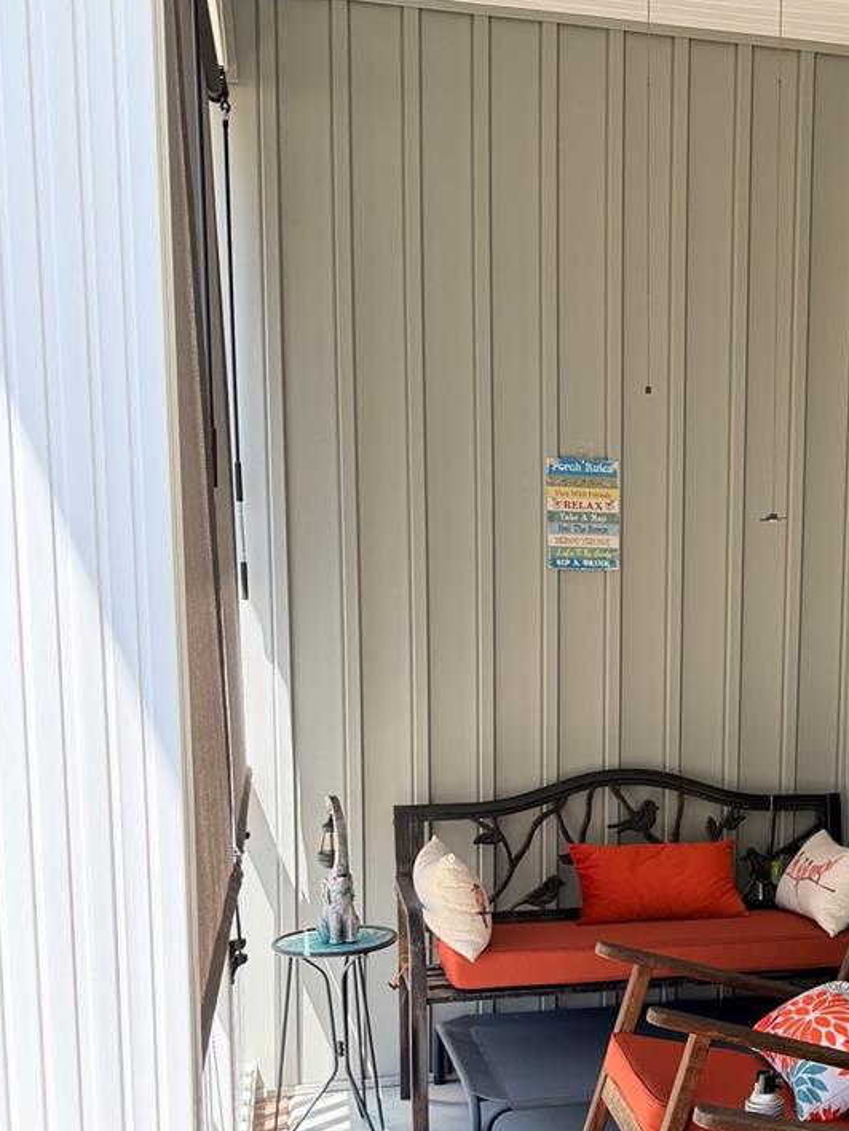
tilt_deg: -9.3
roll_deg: -0.9
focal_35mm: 52
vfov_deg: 36.1
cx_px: 825
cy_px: 828
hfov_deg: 26.7
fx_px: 1700
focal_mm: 6.76
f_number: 1.78
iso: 100
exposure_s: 1/435
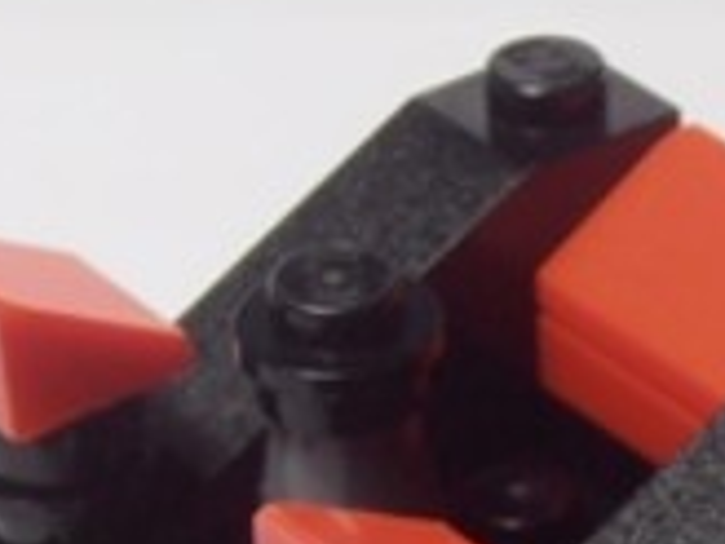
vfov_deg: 6.9
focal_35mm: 203
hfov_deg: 9.7
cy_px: 1285
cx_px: 756
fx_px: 4252
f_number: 3.9
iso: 80
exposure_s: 1/40
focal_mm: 6.61
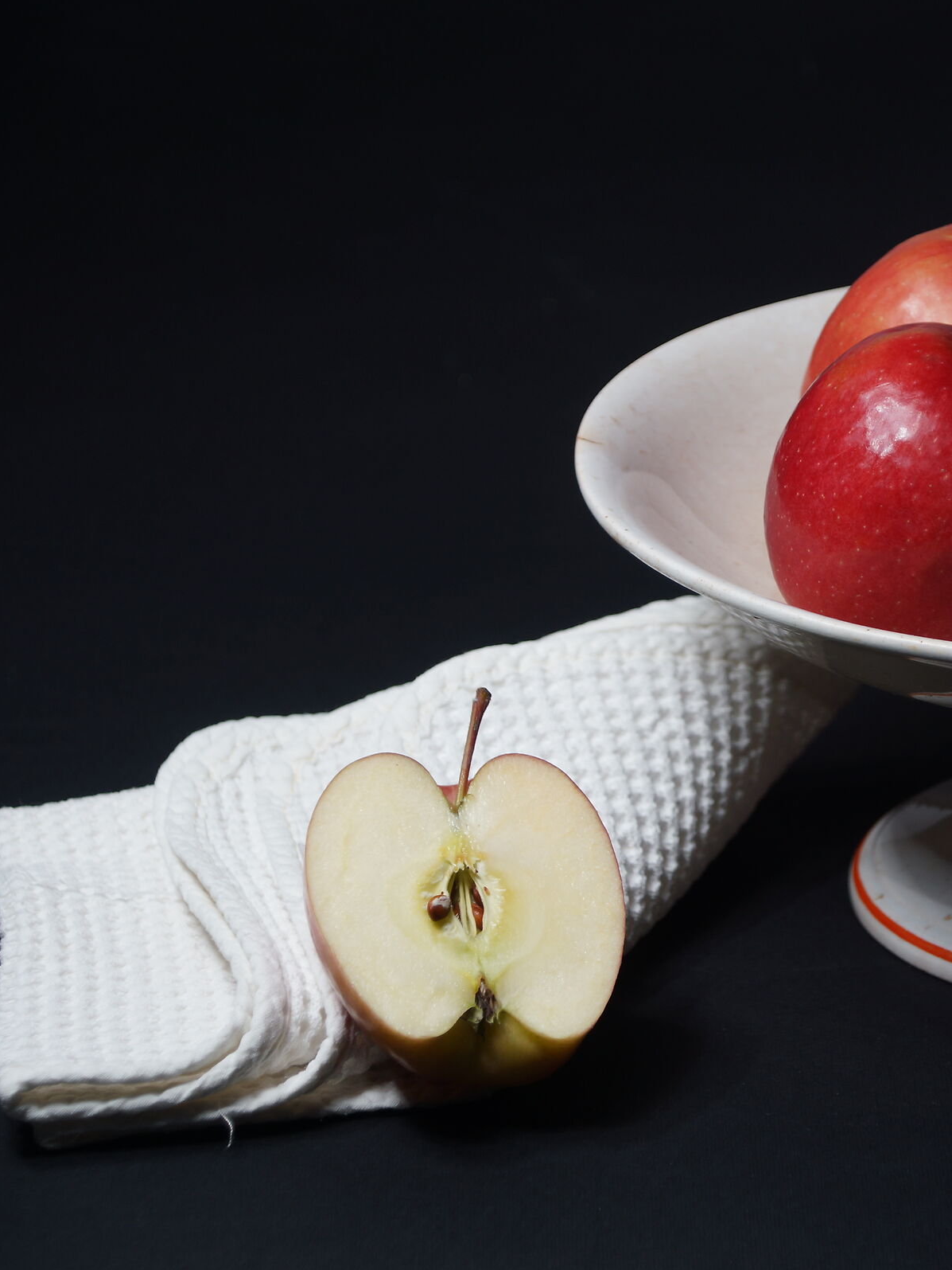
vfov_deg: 12.1
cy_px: 635
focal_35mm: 163
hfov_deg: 9.1
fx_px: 5965
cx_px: 825
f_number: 5.6
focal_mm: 75
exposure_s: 3.2
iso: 100
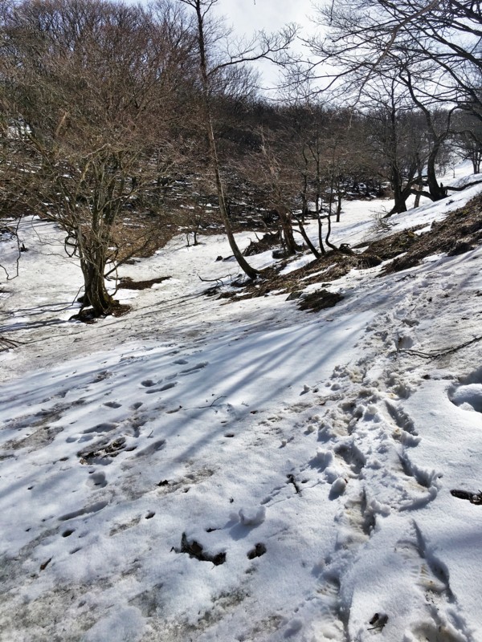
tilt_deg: +10.4
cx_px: 241
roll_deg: -1.1
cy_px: 321
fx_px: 538
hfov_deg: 48.2
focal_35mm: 29
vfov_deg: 61.7
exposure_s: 1/3077
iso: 25
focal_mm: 4.15
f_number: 2.2
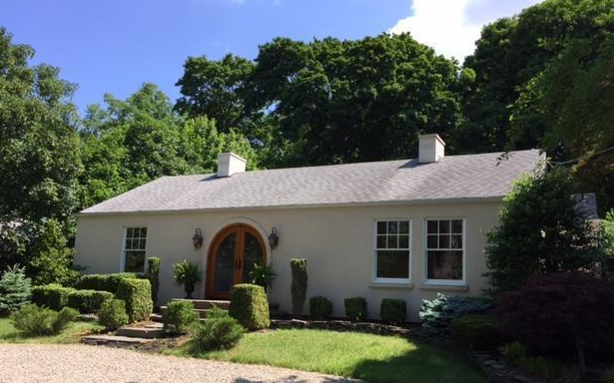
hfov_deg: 59.7
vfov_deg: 39.3
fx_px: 535
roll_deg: -3.3
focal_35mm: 32
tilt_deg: +5.6
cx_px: 308
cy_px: 225
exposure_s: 1/898
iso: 32
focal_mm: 4.15
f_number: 2.2
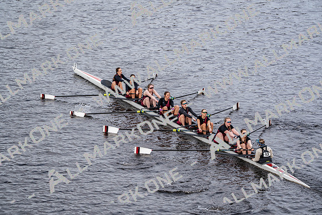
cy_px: 108
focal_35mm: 200
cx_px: 161
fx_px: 1789
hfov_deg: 10.3
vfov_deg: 6.9
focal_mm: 200
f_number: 2.8
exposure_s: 1/2000
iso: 250
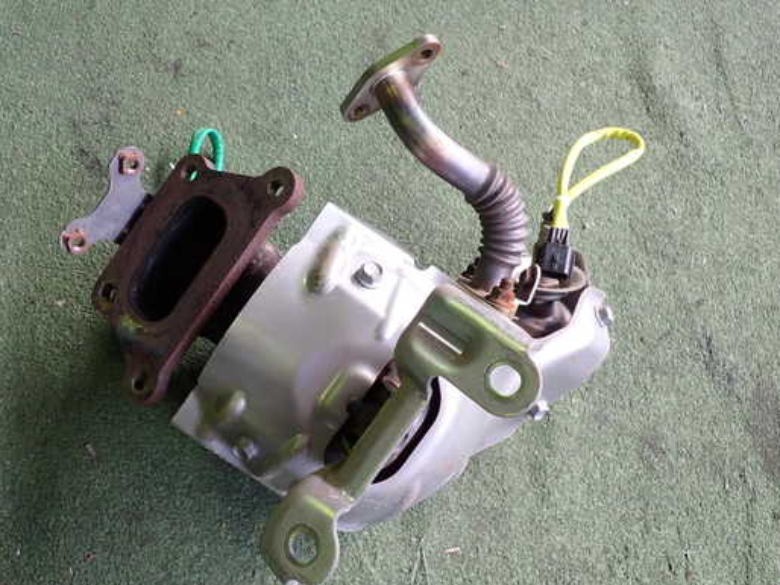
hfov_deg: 52.4
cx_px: 332
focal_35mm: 35
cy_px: 292
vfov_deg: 40.7
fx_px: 789
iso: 200
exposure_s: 1/60
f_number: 2.3
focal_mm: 5.4
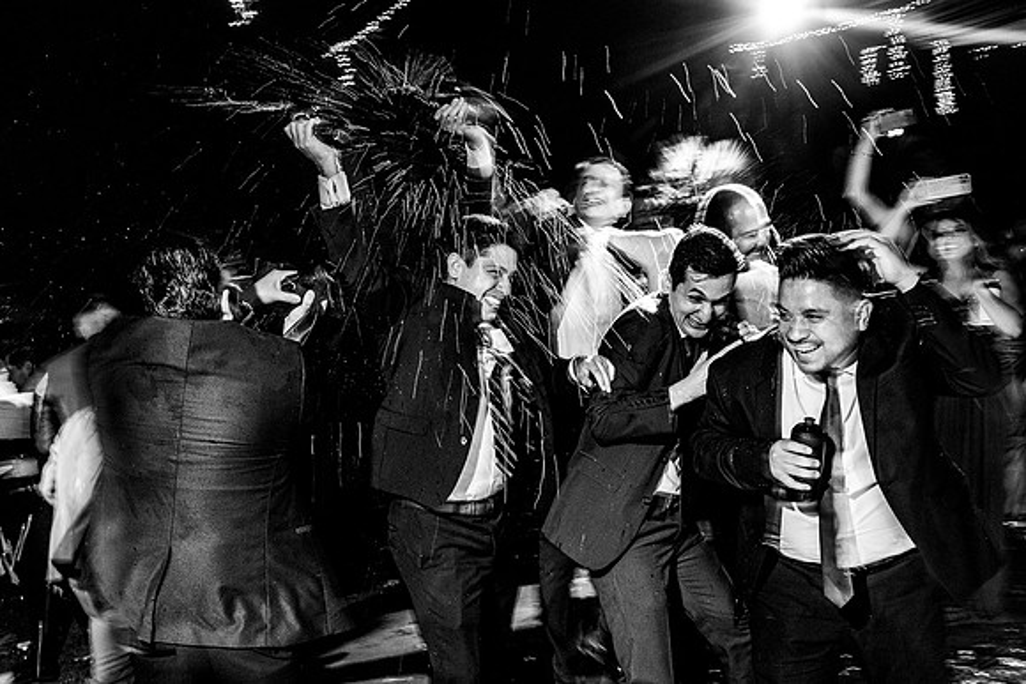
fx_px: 892
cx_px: 397
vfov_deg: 42.0
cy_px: 344
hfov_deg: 59.2
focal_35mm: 31
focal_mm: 24
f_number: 8
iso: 2000
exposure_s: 1/30
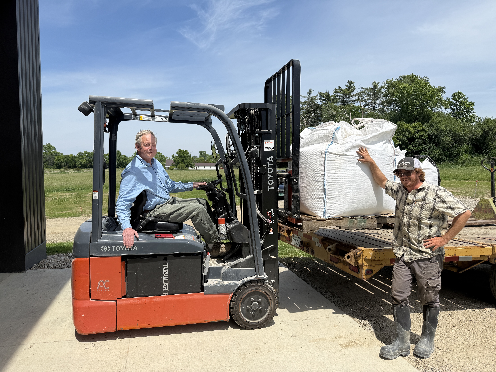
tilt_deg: -3.3
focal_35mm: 24
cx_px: 248
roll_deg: -0.6
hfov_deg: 71.6
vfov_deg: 56.8
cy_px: 186
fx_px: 344
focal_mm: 6.76
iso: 80
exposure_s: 1/6173
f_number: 1.78
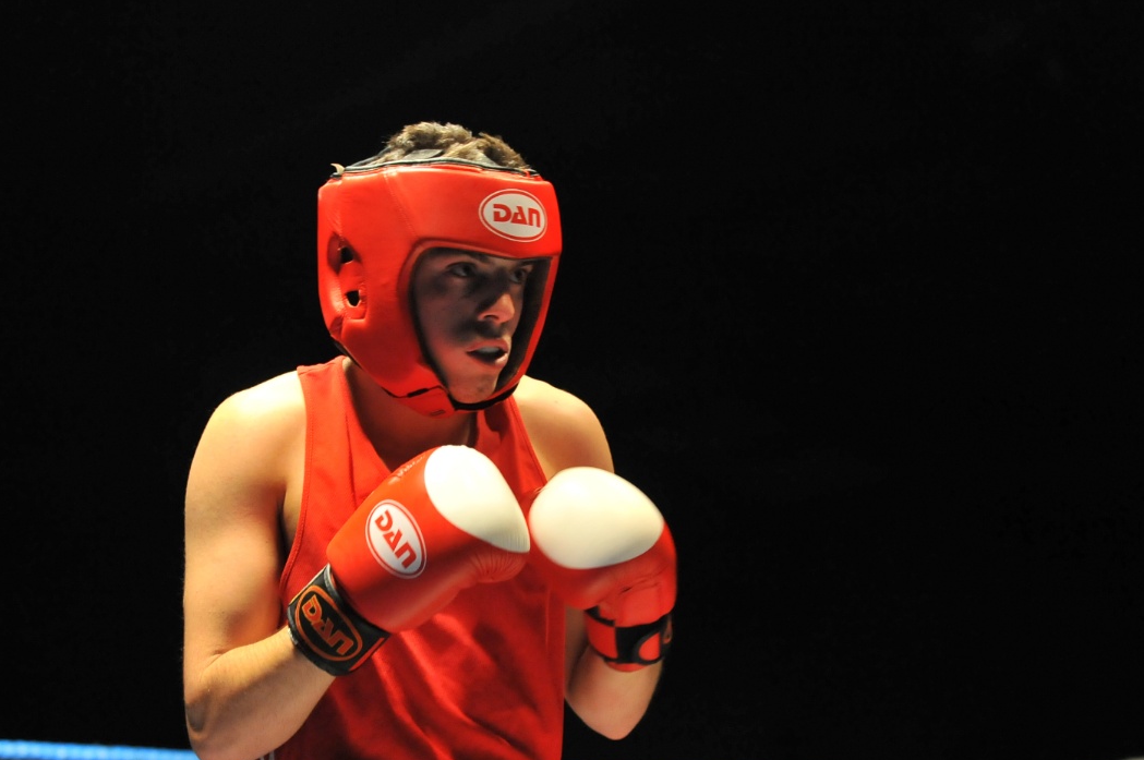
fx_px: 3777
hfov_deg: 17.2
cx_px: 458
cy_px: 498
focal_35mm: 119
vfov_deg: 11.5
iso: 3200
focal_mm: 78
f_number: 2.8
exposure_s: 1/320
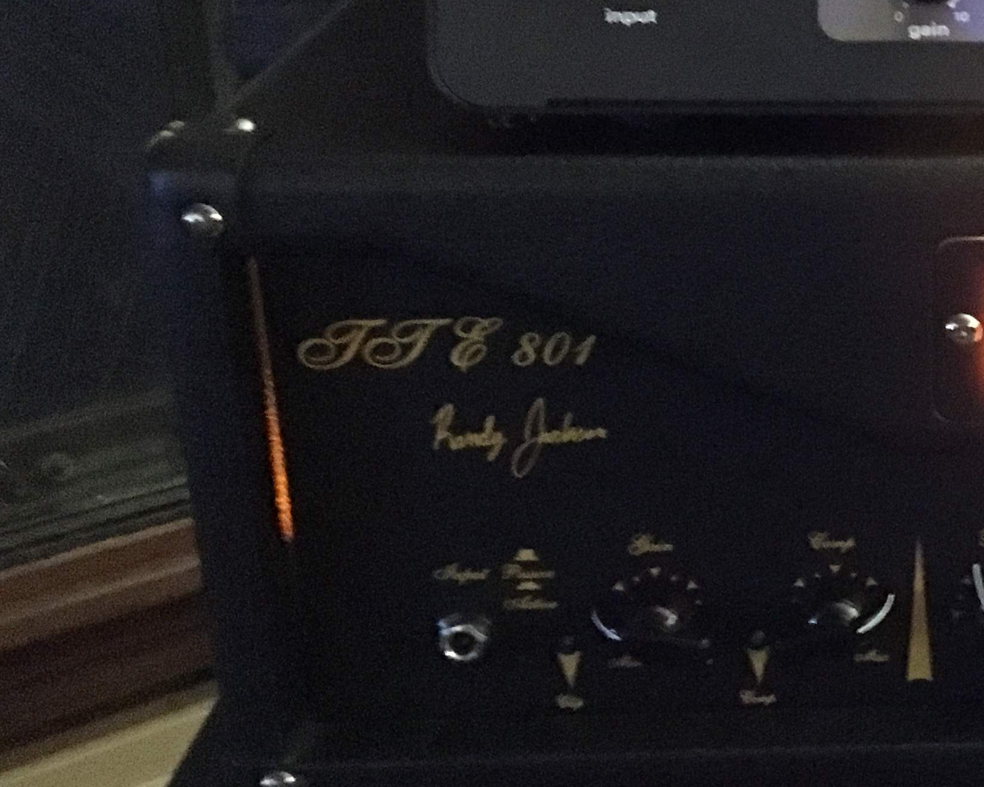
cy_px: 239
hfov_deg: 25.4
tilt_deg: -19.9
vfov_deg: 22.0
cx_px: 1095
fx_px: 2009
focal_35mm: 69
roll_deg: -1.3
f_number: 2.2
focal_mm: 4.15
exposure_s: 1/15
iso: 2000
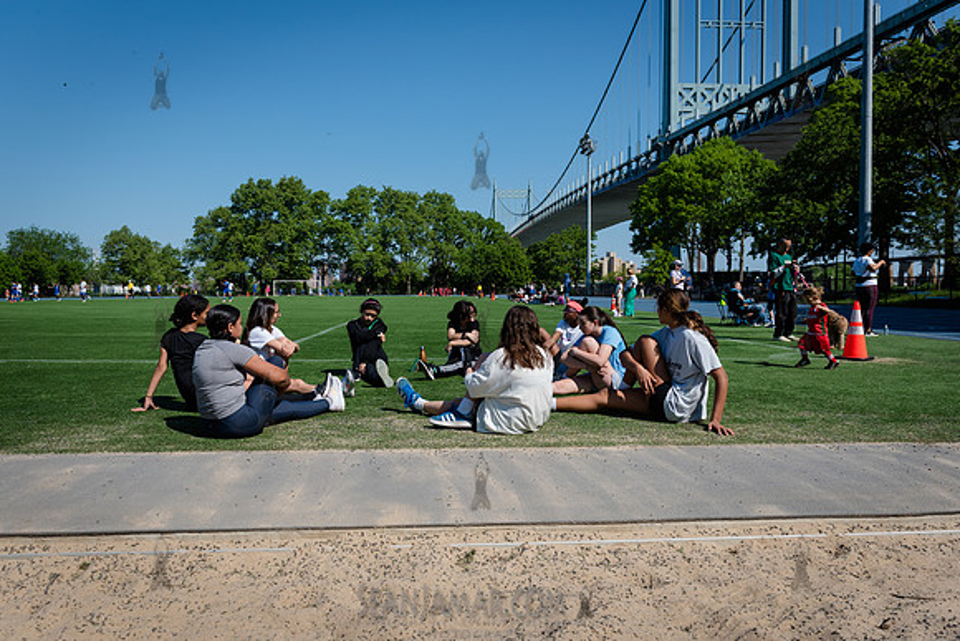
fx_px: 689
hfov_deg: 69.7
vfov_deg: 49.9
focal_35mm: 26
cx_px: 480
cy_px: 320
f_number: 4.5
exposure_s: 1/3200
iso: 400
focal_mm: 24
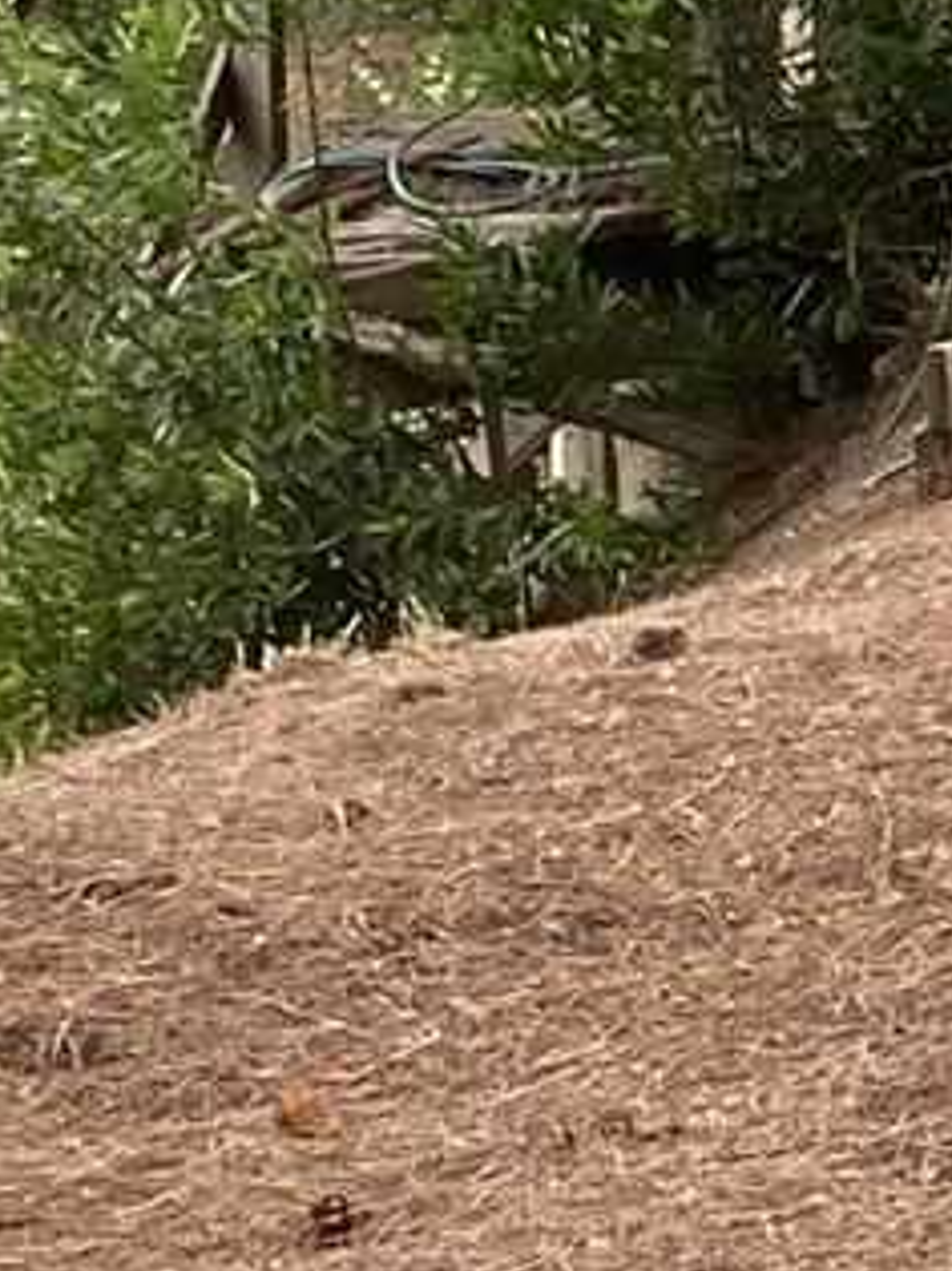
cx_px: 1509
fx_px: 6972
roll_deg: +1.1
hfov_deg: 7.6
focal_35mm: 190
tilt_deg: -8.4
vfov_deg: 10.3
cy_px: 1247
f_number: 1.8
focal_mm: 4.25
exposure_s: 1/279
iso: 32
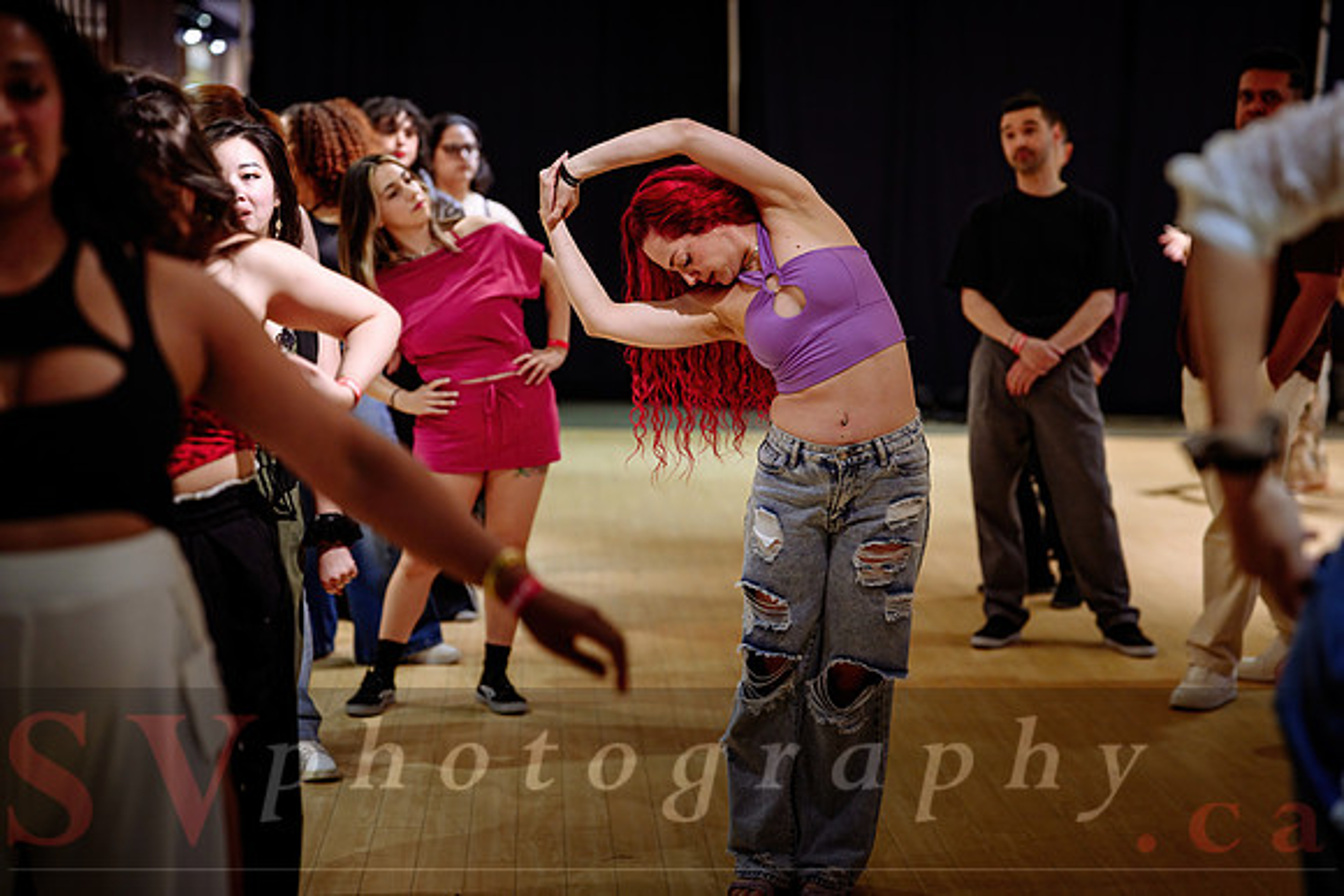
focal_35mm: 75
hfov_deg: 27.0
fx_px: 2799
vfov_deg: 18.2
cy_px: 422
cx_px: 716
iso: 1600
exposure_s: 1/125
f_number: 2
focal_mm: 70
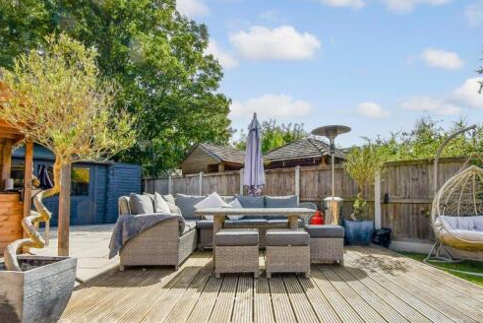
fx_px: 268
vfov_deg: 61.8
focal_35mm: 20
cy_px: 180
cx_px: 263
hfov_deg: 83.7
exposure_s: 1/1000
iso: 320
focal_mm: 10
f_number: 9
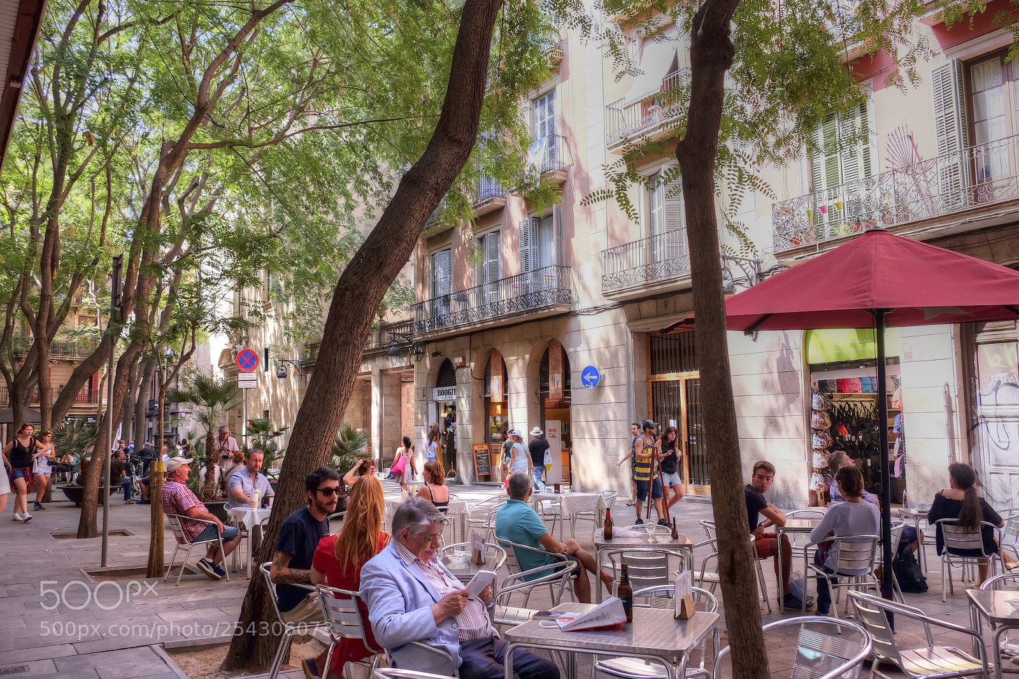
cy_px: 340
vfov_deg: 44.9
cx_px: 510
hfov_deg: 63.7
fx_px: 821
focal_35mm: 29
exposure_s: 1/125
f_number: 5
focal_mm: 19.5
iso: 400
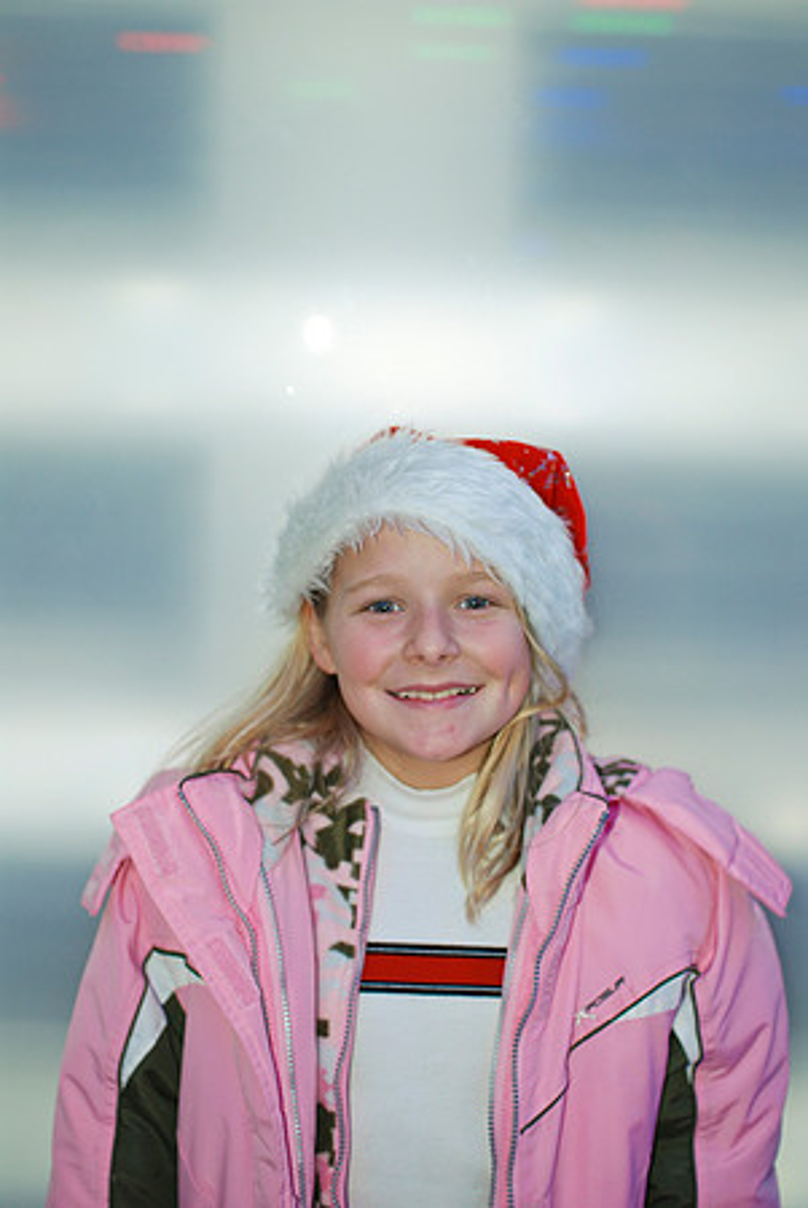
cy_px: 604
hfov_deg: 29.9
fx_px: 1511
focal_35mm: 45
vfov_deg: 43.6
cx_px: 404
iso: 400
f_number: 2.2
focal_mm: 30
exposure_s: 1/200
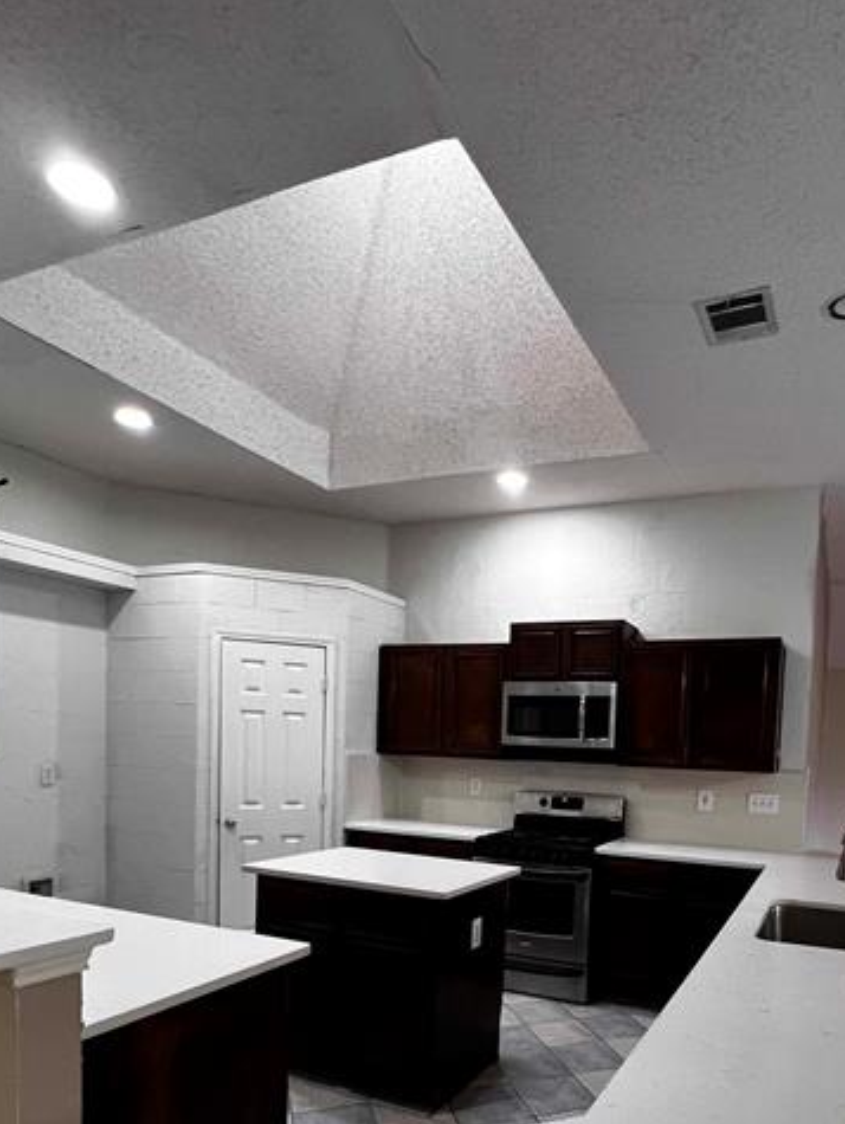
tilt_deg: -3.9
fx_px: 683
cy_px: 786
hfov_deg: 62.5
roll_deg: -2.5
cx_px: 535
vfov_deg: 75.4
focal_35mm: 21
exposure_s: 1/60
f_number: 1.8
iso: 250
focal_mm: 1.57
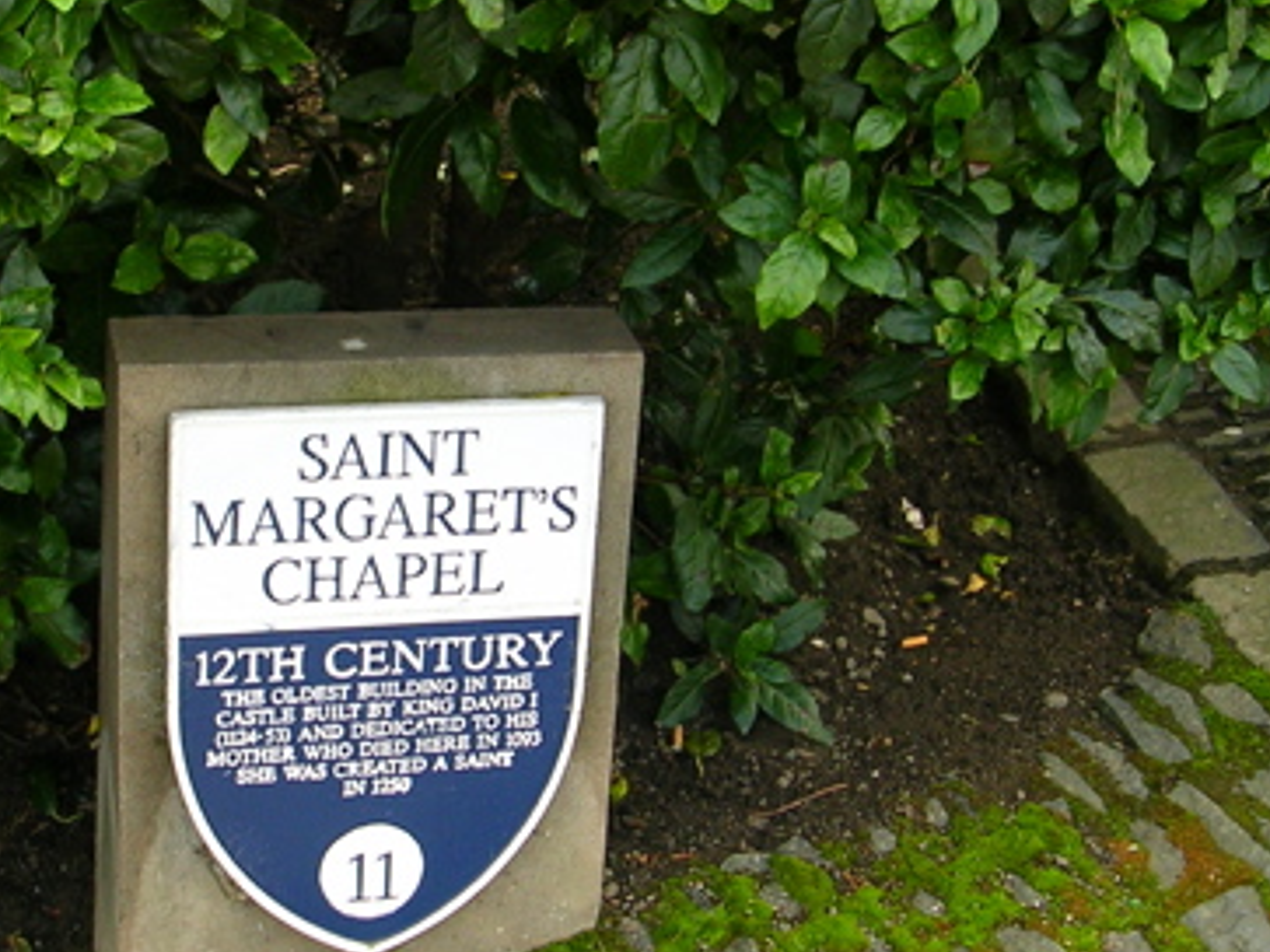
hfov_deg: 28.9
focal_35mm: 67
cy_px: 508
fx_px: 2457
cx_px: 479
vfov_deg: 21.9
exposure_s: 1/61.6
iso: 50
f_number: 2.8
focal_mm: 5.8
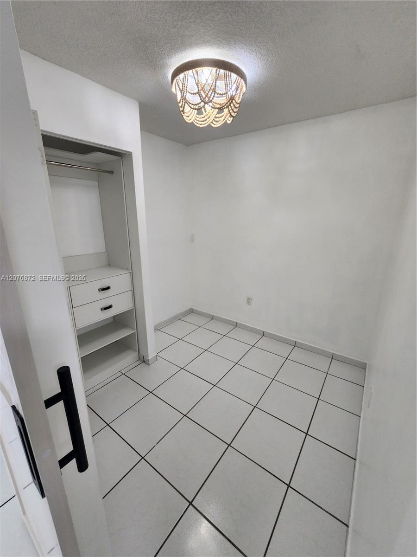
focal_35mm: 13
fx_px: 209
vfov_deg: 106.2
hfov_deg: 89.9
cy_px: 278
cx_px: 208
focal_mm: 2.2
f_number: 2.2
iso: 100
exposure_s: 1/60
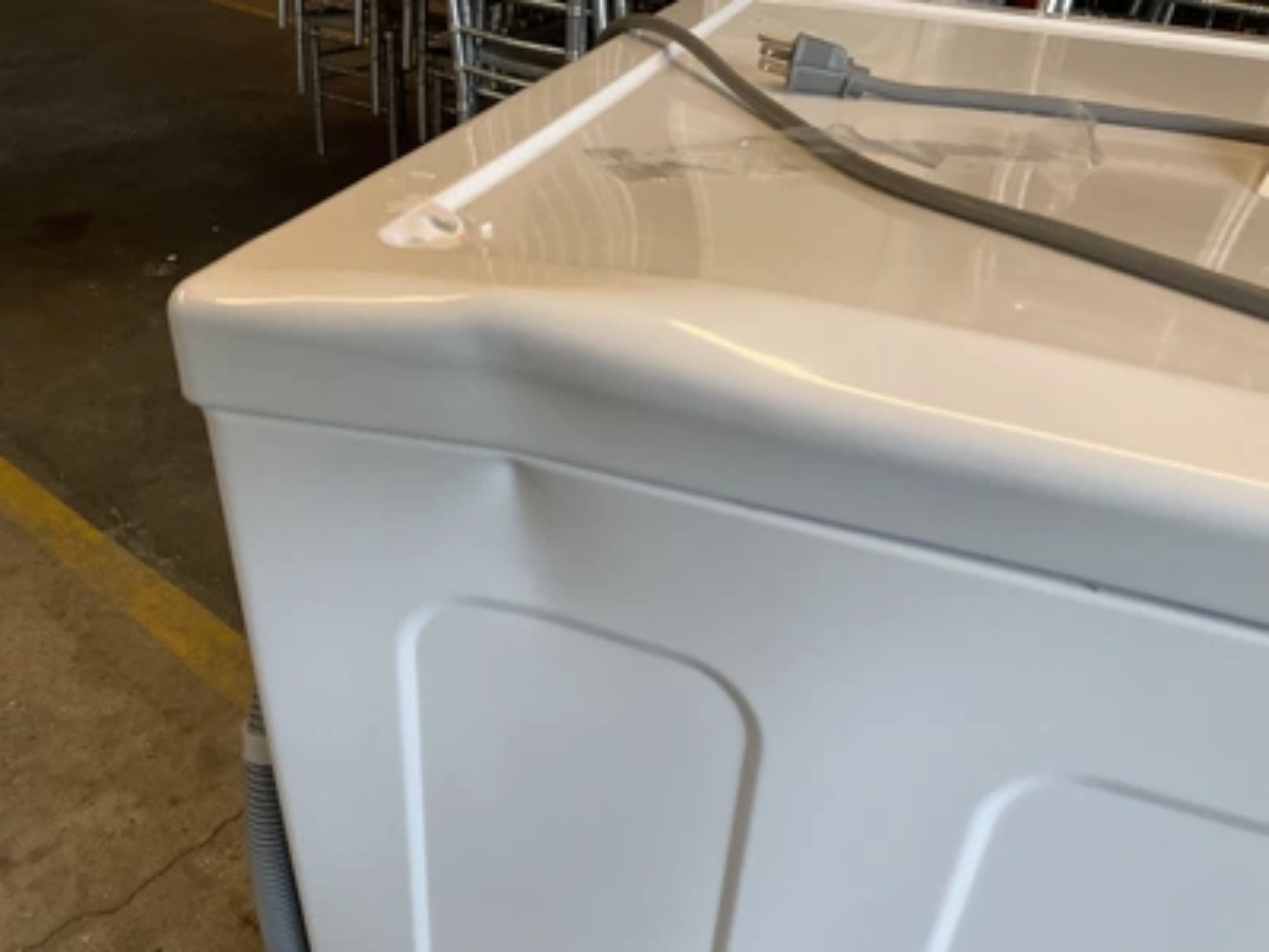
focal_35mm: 29
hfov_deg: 61.7
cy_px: 476
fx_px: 1063
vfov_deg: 48.2
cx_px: 634
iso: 64
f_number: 1.8
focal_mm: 3
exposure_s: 1/60
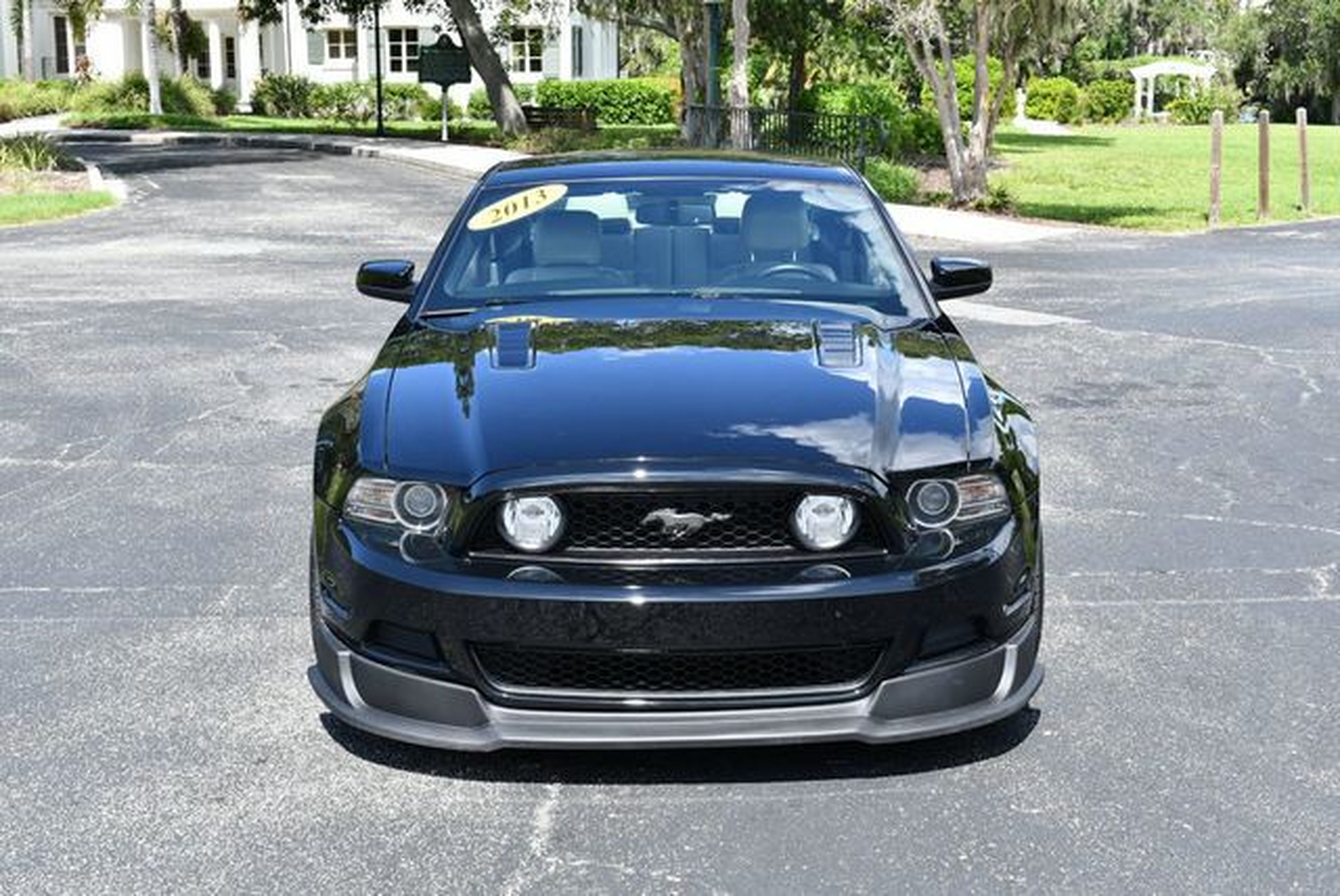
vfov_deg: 26.0
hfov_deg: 38.2
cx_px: 670
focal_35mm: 52
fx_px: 1937
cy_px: 448
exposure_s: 1/250
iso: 200
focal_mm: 26
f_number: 7.1
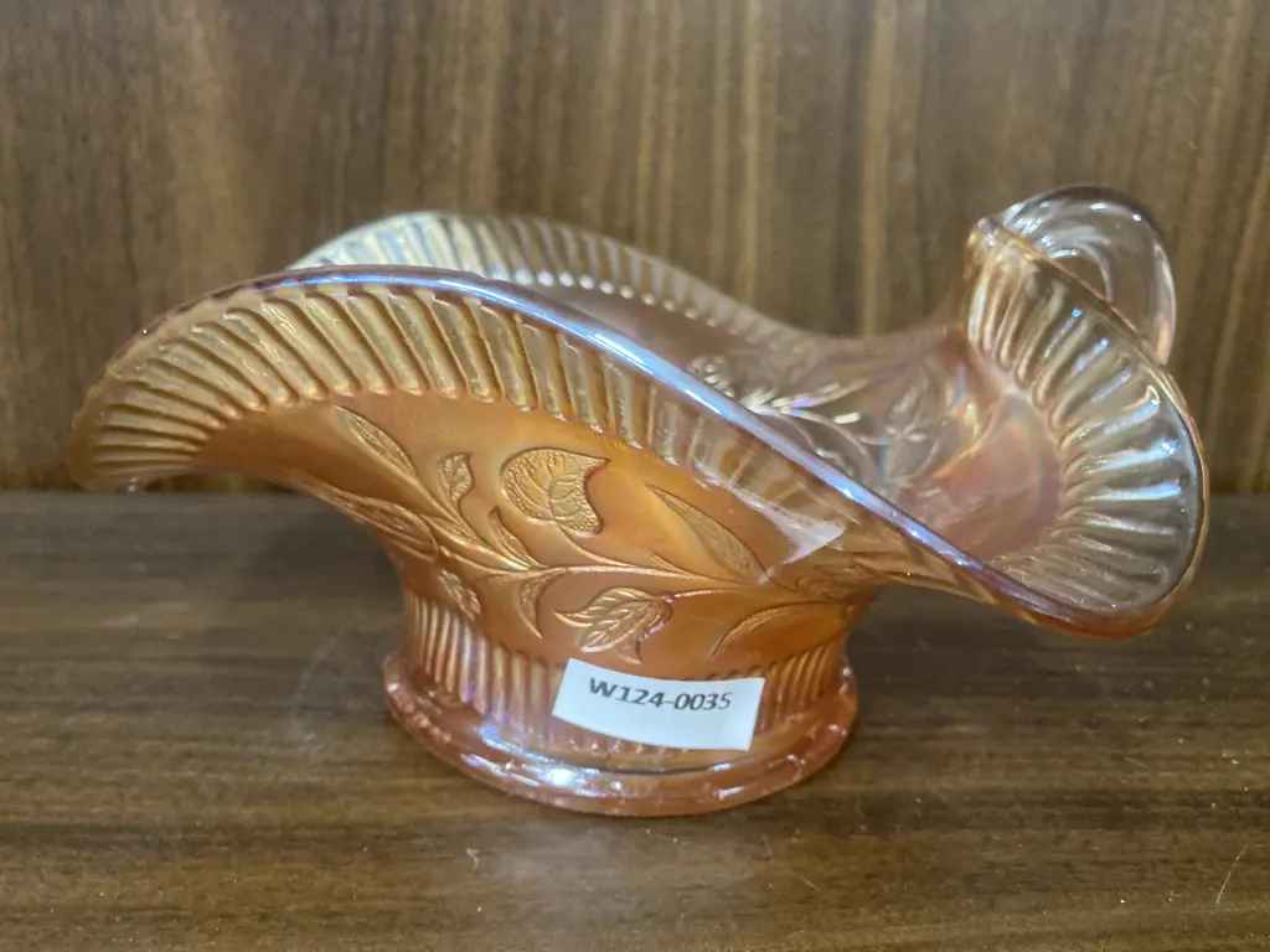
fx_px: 1027
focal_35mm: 28
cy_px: 476
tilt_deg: -18.6
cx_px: 635
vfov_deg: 49.7
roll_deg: -2.6
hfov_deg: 63.4
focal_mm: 3.99
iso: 320
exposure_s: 1/25
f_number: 1.8
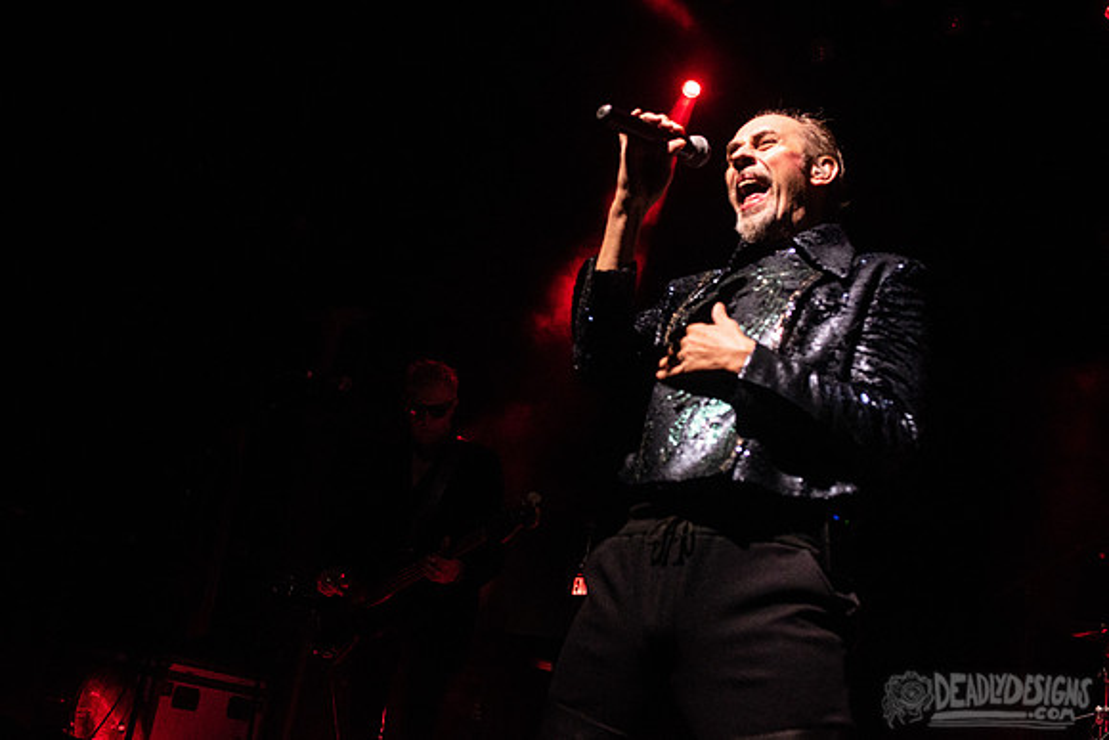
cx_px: 550
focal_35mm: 40
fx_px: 1244
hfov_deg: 48.0
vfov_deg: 33.1
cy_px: 315
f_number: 3.2
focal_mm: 35
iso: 3200
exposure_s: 1/125
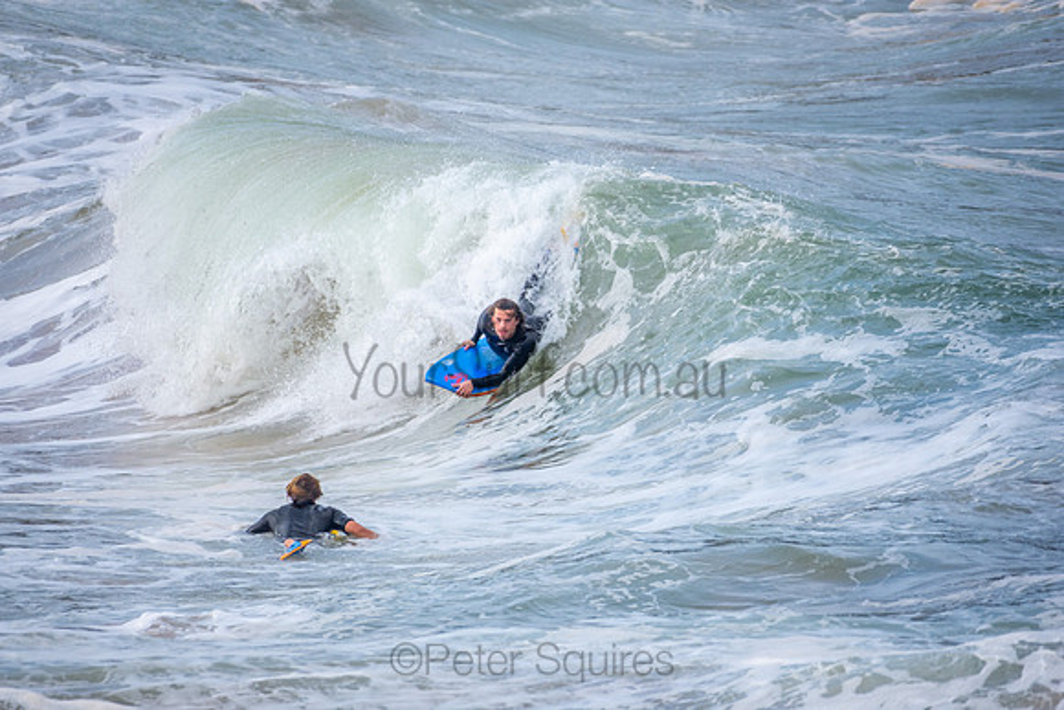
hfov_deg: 2.7
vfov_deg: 1.8
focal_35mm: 750
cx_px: 532
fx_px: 22171
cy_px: 355
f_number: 5.6
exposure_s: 1/1250
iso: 250
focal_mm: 500
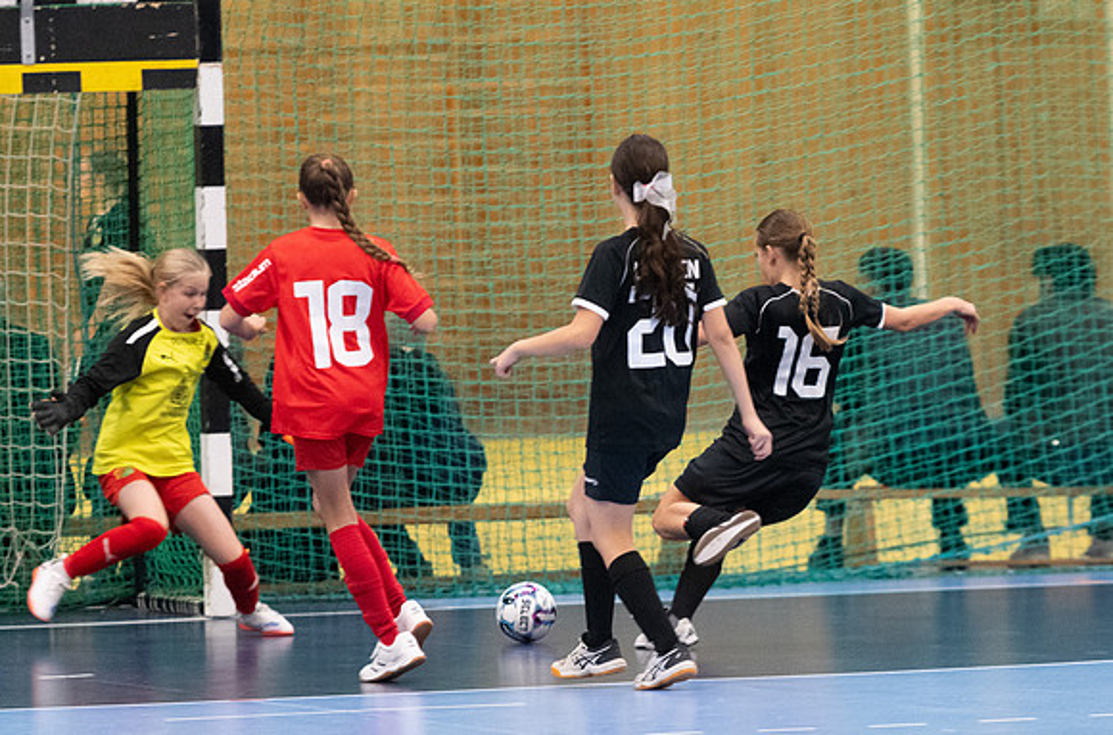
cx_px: 772
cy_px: 515
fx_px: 12867
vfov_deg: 3.3
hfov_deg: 5.0
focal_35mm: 417
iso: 4000
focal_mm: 200
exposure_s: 1/500
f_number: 3.2
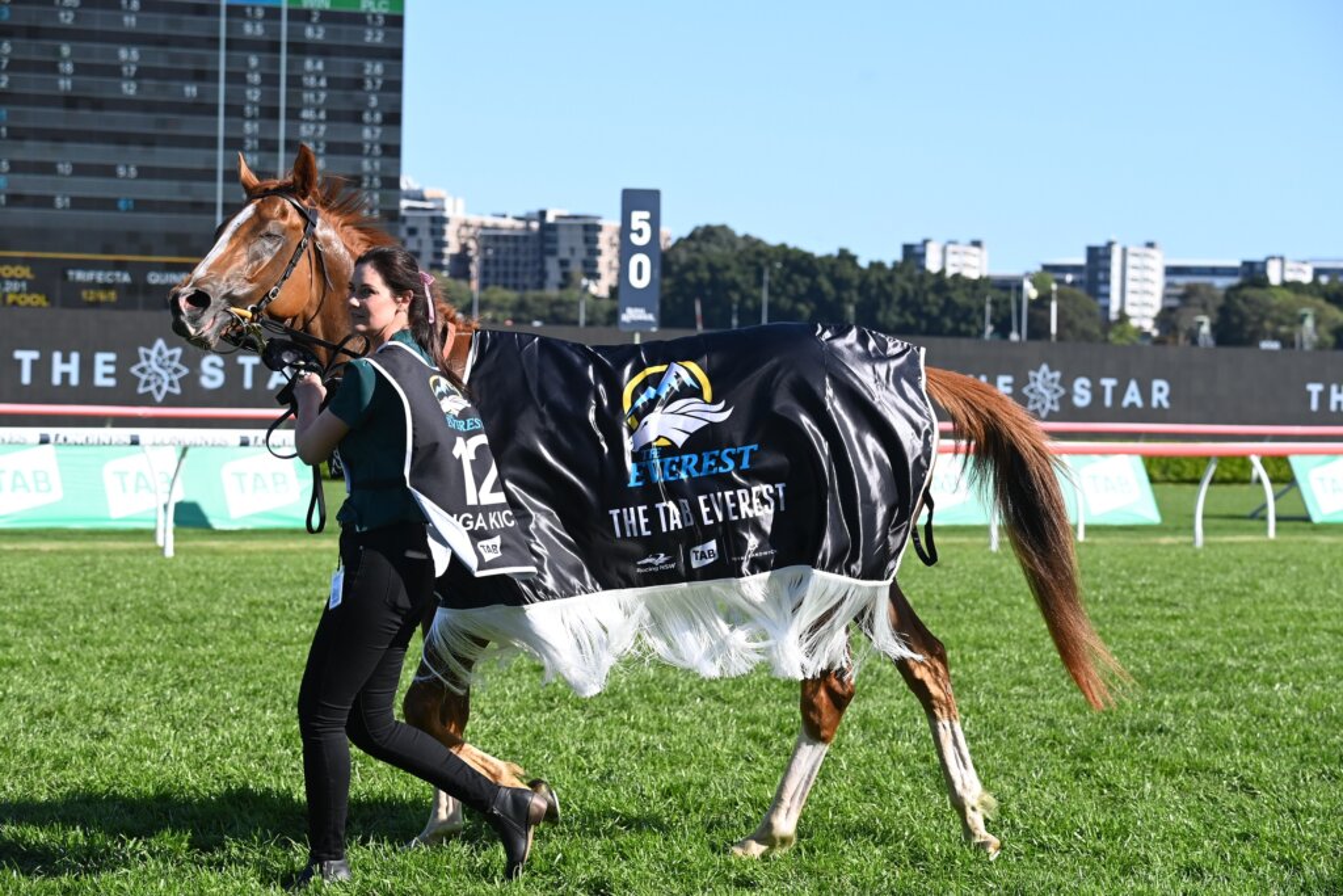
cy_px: 448
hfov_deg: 20.8
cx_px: 672
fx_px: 3656
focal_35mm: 98
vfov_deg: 14.0
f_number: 5.6
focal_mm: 98
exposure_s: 1/1250
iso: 400
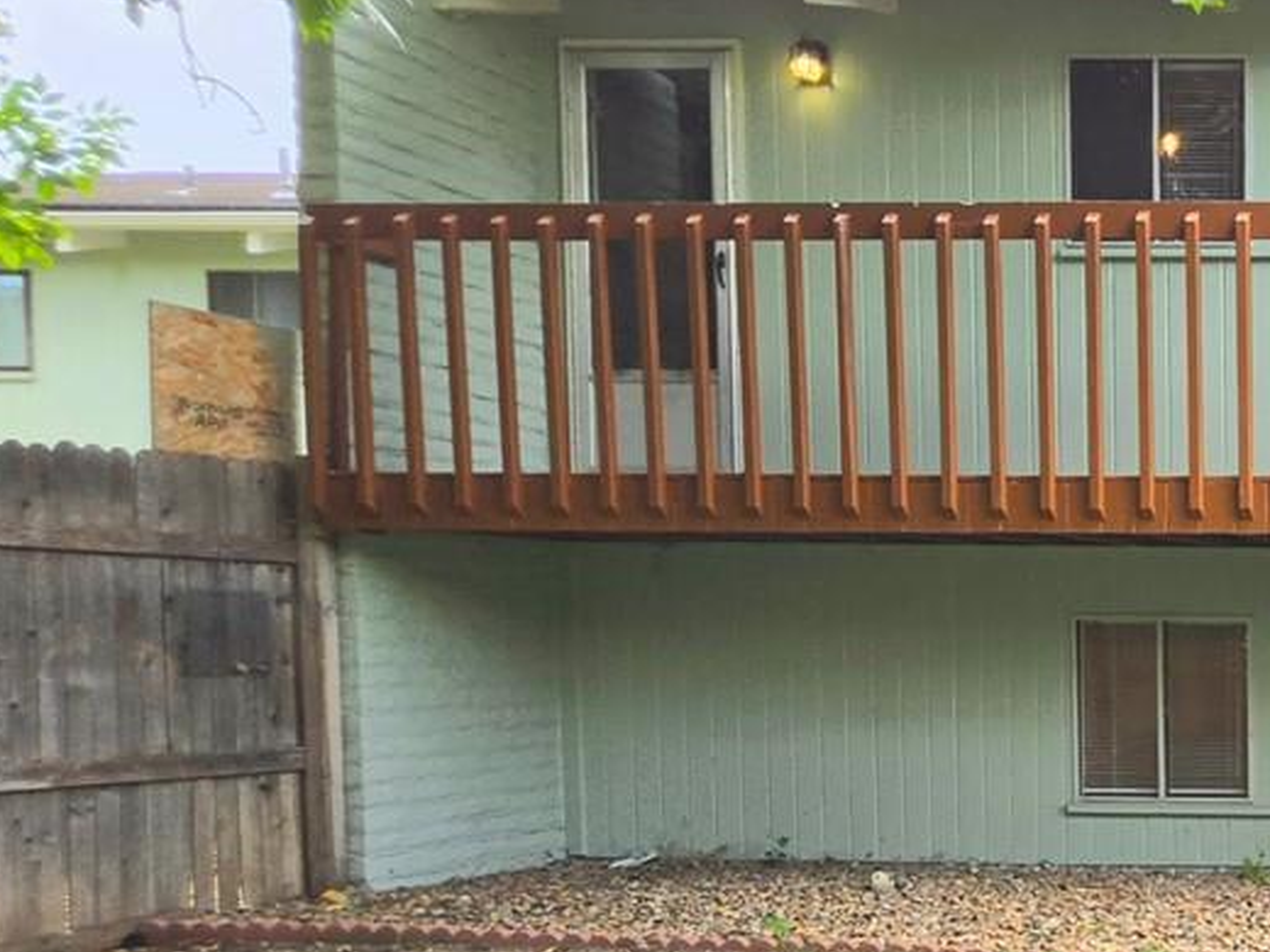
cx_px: 1663
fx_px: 1468
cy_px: 736
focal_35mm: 40
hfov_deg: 33.6
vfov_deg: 35.0
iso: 32
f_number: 1.9
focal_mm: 2.2
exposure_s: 1/476
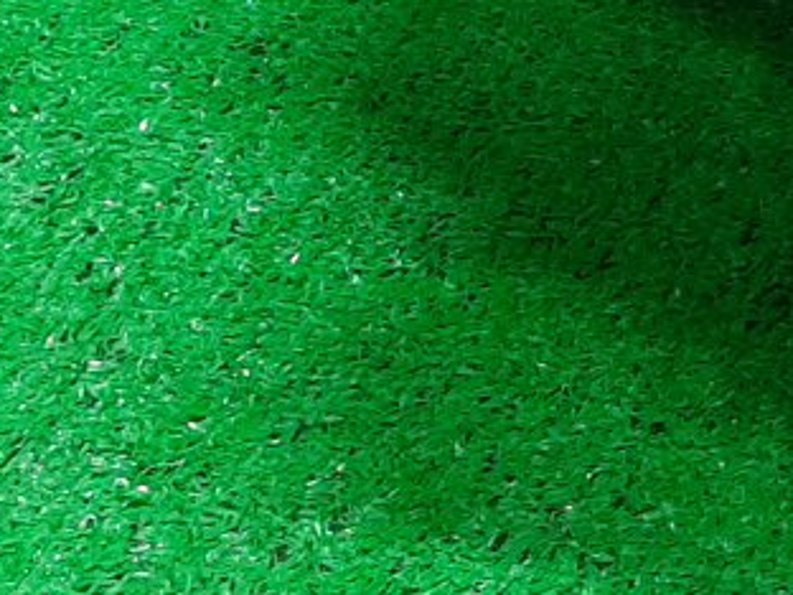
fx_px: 2749
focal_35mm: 120
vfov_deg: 11.4
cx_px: 1385
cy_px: -503
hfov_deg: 14.6
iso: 186
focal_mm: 3.93
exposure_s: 1/50
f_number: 1.7
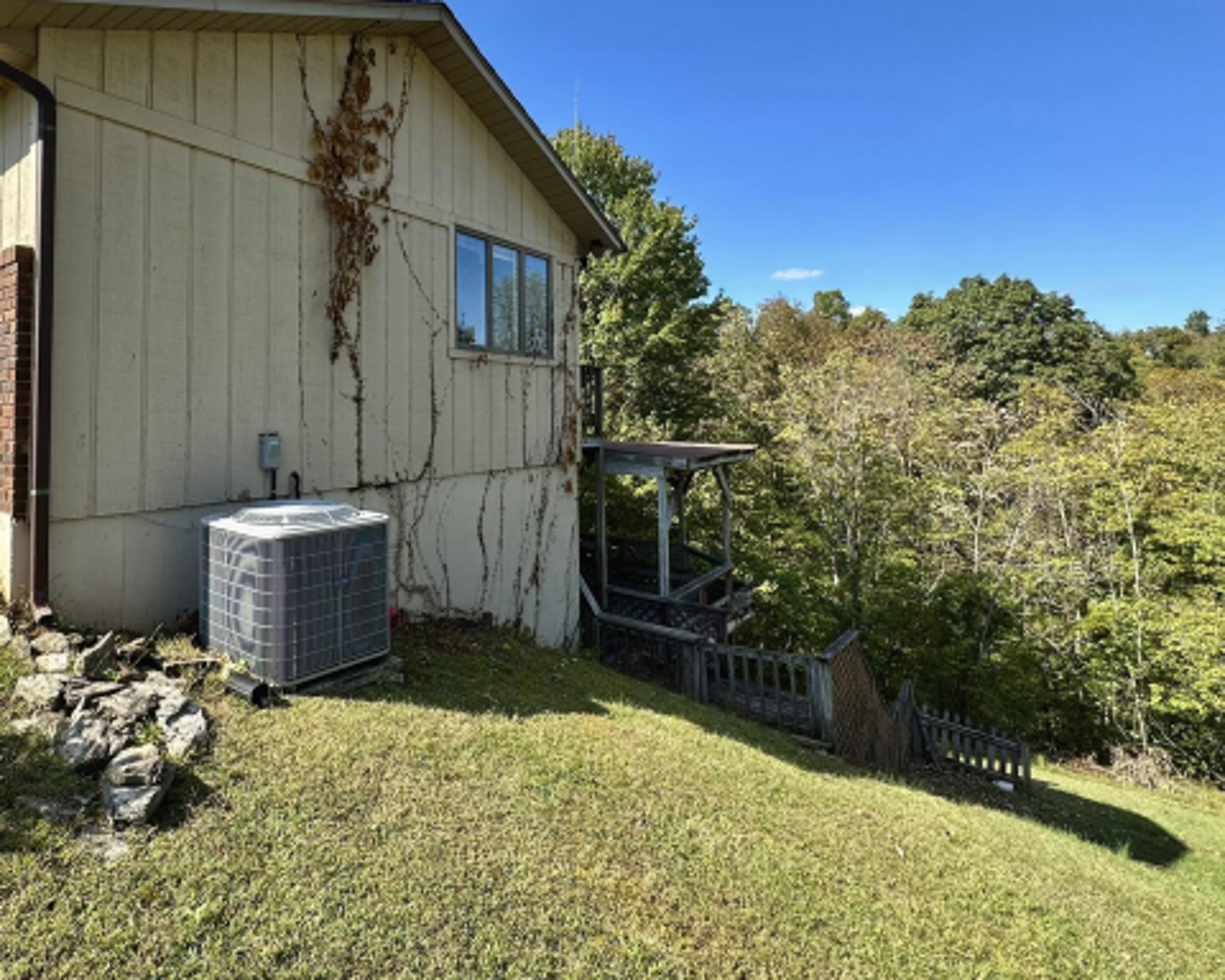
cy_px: 380
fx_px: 689
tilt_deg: +3.2
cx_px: 427
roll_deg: +0.3
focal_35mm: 19
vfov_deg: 69.9
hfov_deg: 81.0
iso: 40
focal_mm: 2.22
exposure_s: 1/836
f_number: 2.2
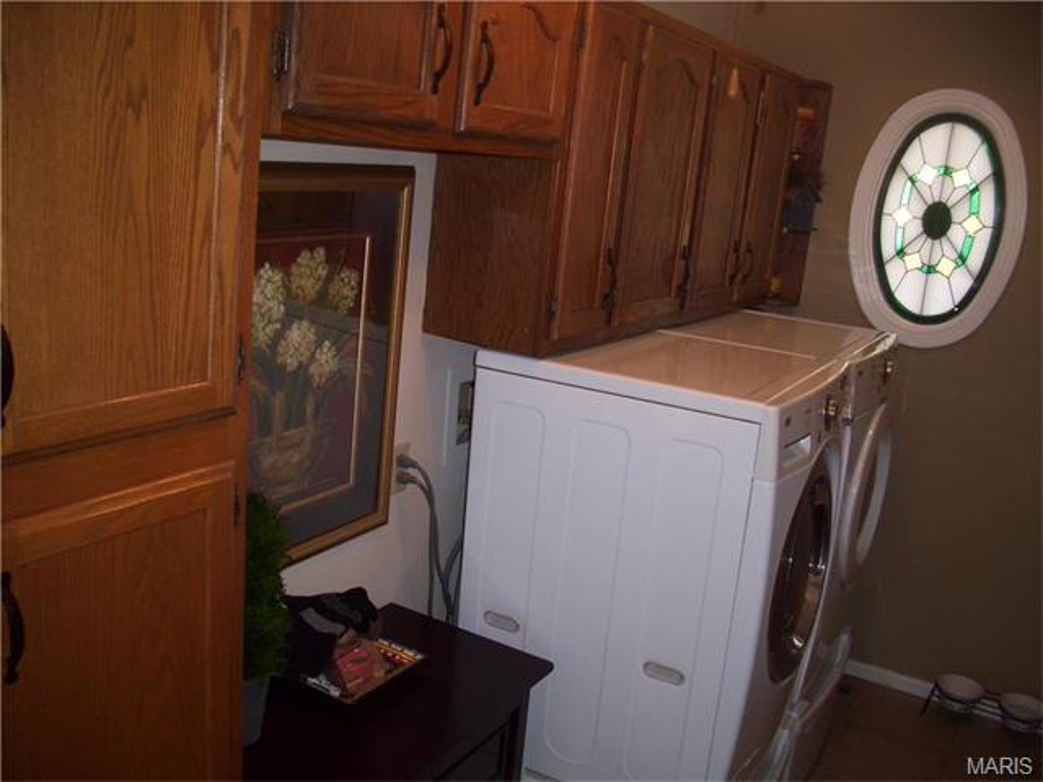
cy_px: 391
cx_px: 522
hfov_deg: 56.8
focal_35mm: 32
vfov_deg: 44.2
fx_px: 964
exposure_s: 1/40
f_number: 2.9
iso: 80
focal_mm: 5.7
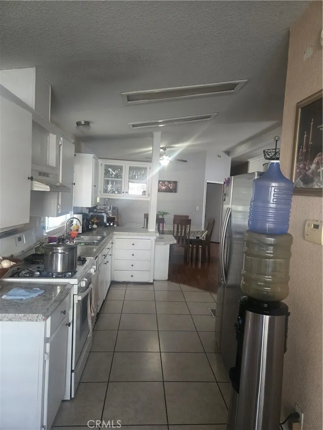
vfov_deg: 73.9
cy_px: 215
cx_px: 162
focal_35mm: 23
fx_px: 286
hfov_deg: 58.9
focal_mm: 5.4
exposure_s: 1/60
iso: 640
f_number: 1.8
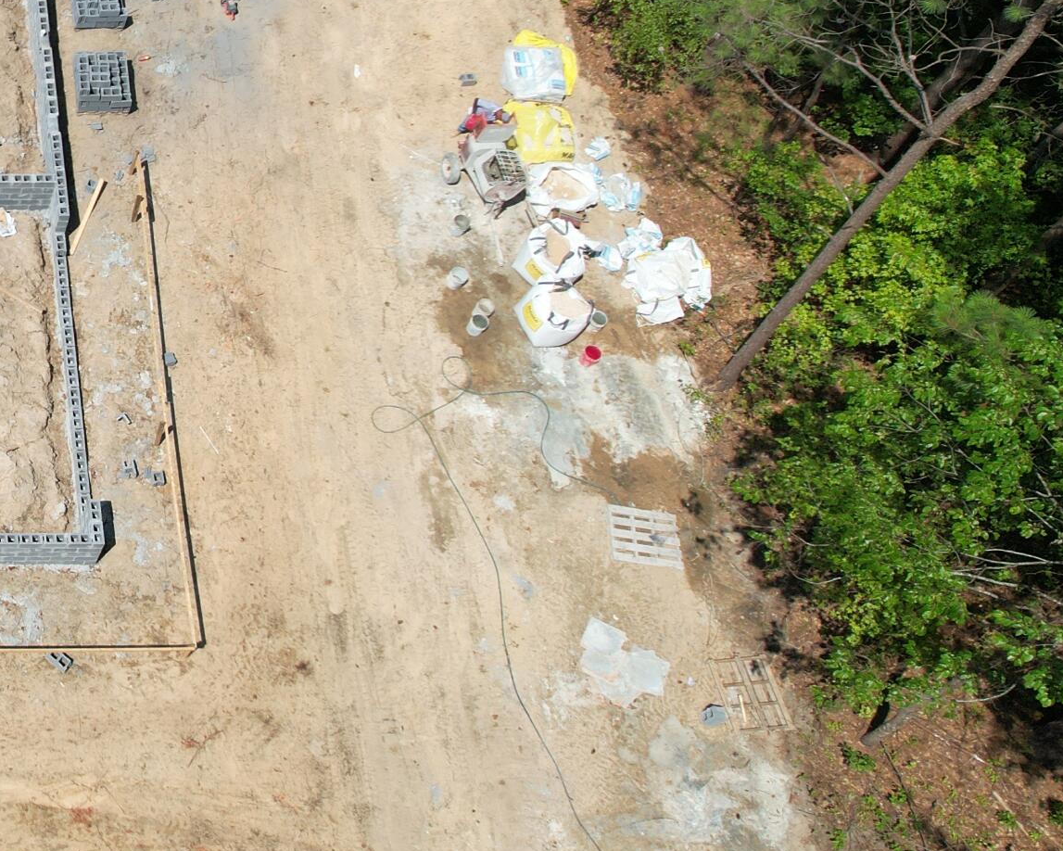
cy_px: 129
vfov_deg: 27.4
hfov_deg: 29.2
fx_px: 1699
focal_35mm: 54
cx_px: -258
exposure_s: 1/2500
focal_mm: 8.38
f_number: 2.8
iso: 100
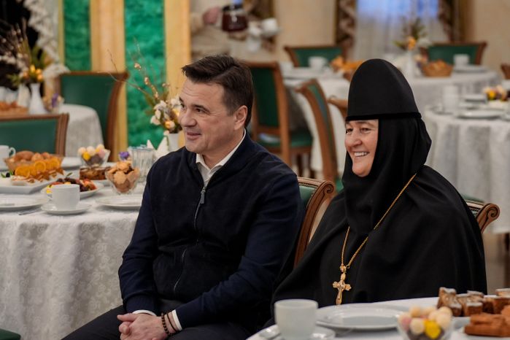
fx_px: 1799
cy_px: 170
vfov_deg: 10.8
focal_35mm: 127
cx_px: 255
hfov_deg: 16.1
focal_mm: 85
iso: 1250
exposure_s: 1/320
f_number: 2.8
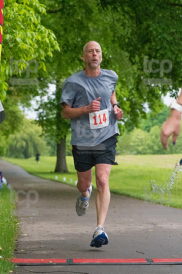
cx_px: 91
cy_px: 137
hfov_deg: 8.7
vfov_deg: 13.1
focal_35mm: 157
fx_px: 1193
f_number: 5.6
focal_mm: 105
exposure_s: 1/1250
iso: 6400
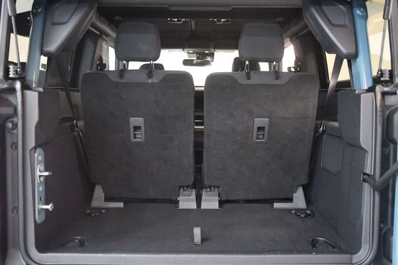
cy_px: 132
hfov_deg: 53.2
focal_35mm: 36
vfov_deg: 36.8
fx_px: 398
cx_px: 199
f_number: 3.8
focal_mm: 24
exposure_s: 1/60
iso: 10000
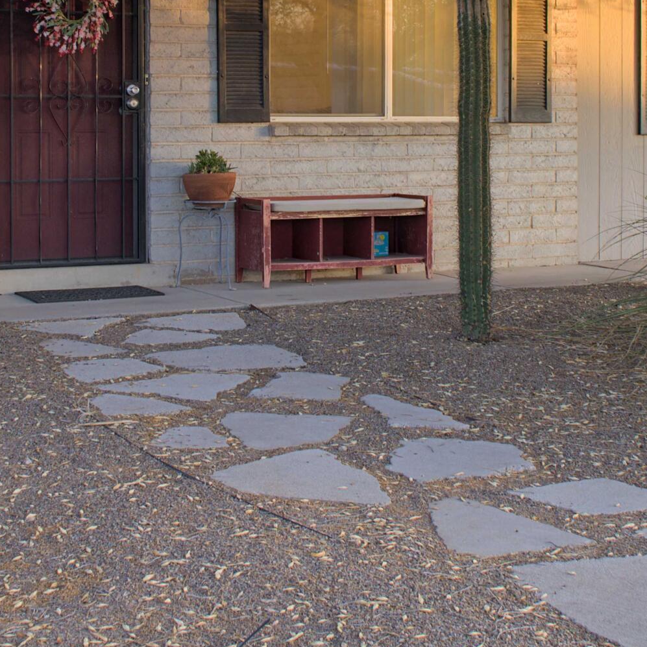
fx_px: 1459
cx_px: 387
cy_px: 138
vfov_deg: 24.6
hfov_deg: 25.0
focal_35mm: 69
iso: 400
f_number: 8
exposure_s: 1/100
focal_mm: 18
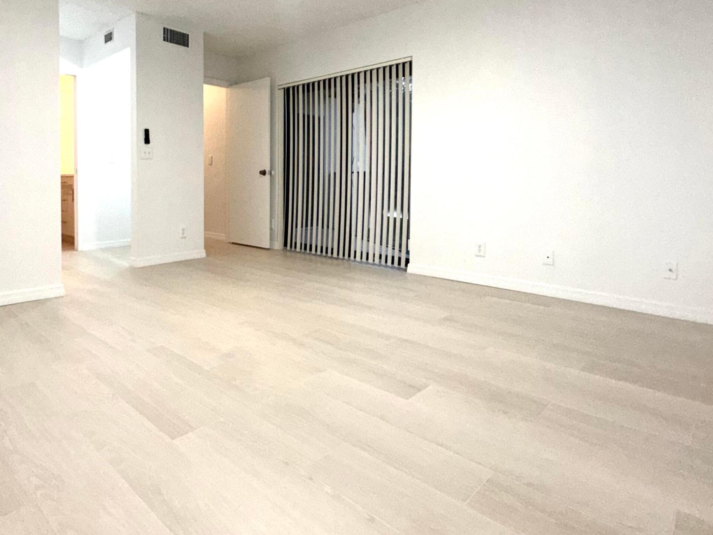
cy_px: 193
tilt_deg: -2.2
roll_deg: -0.3
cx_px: 296
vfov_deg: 60.1
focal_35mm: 22
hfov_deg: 75.8
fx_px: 453
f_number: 2.2
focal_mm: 2.22
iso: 200
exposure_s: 1/60
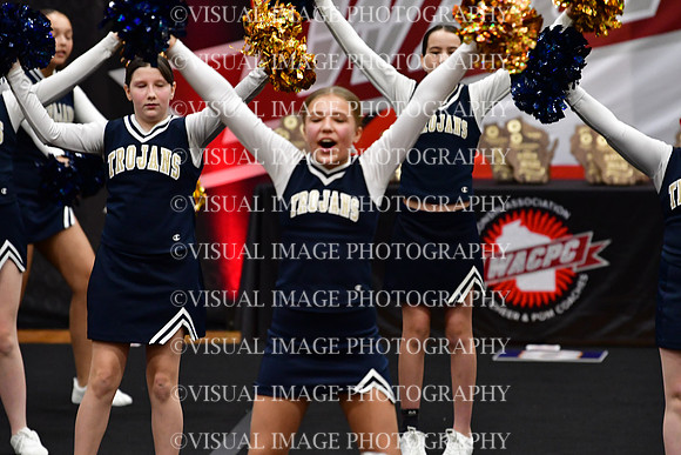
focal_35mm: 300
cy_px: 228
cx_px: 340
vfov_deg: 4.6
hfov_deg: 6.9
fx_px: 5676
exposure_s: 1/500
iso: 4000
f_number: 3.5
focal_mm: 200
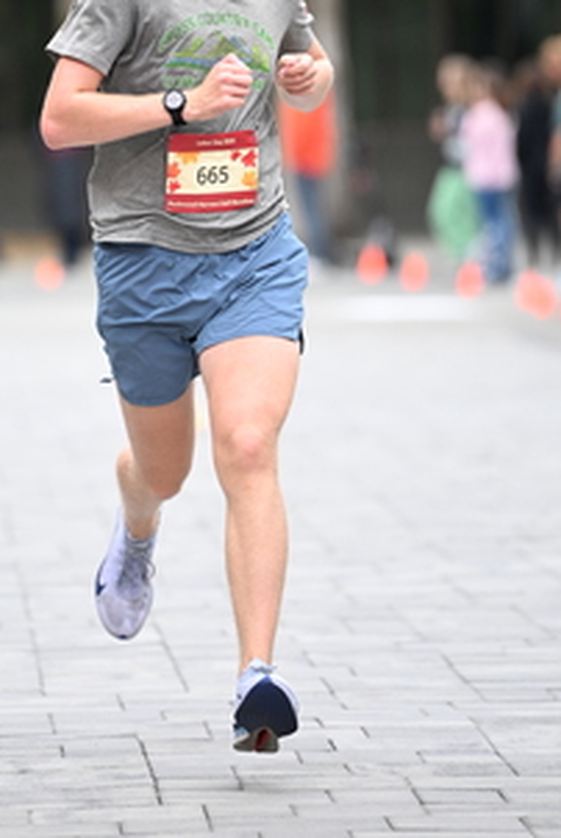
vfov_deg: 5.7
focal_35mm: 364
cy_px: 197
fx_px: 8488
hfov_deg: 3.8
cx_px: 151
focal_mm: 200
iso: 1600
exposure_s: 1/800
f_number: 2.8
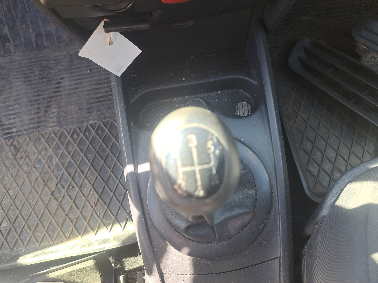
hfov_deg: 71.6
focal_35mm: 24
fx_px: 262
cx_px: 189
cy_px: 142
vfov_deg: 56.8
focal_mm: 5.23
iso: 50
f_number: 1.8
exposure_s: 1/50
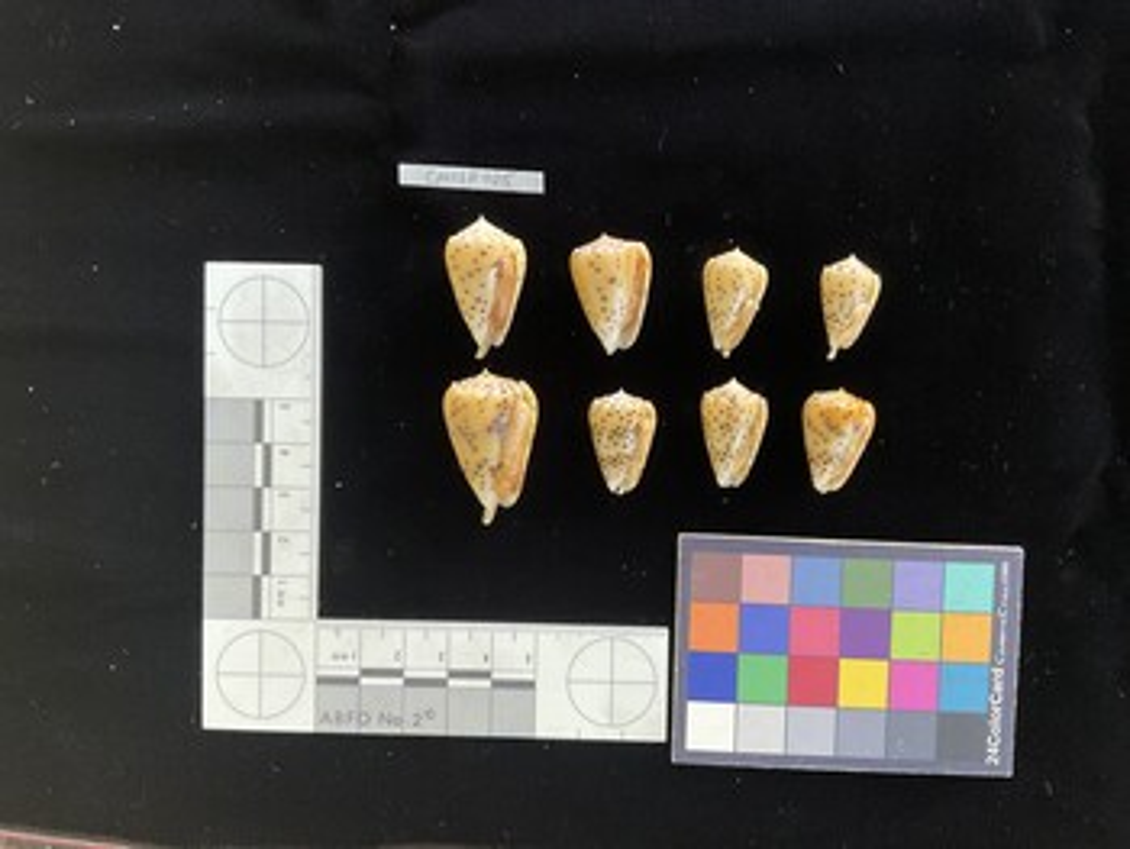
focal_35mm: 29
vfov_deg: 48.3
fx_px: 947
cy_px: 424
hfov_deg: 61.6
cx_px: 565
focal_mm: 3
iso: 250
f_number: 1.8
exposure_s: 1/60
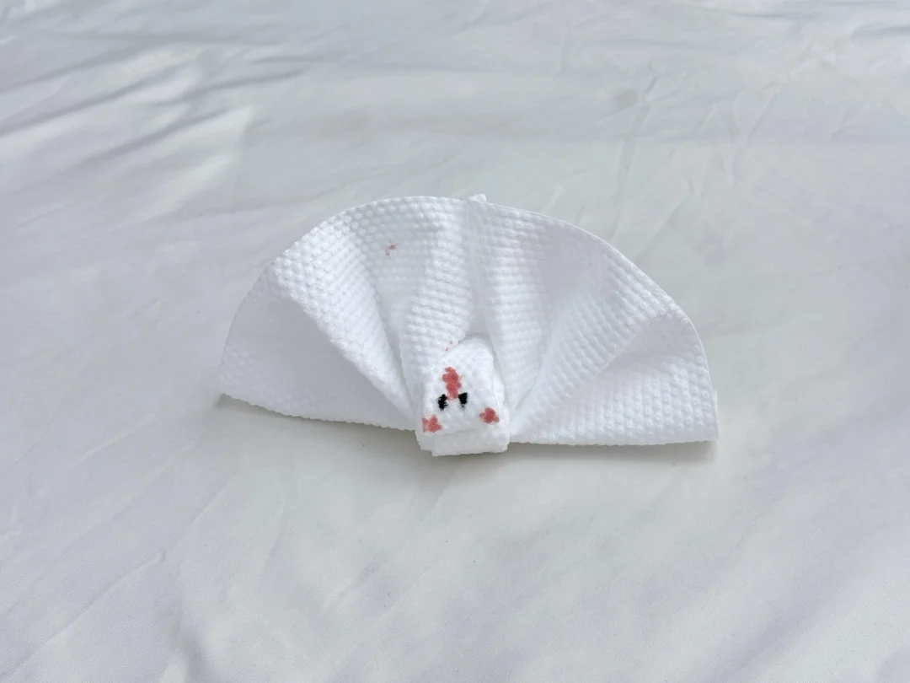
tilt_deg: -38.2
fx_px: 1262
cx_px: 455
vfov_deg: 30.3
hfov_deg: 39.7
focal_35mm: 48
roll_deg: +3.4
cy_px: 342
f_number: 1.78
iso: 50
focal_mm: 6.76
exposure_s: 1/100
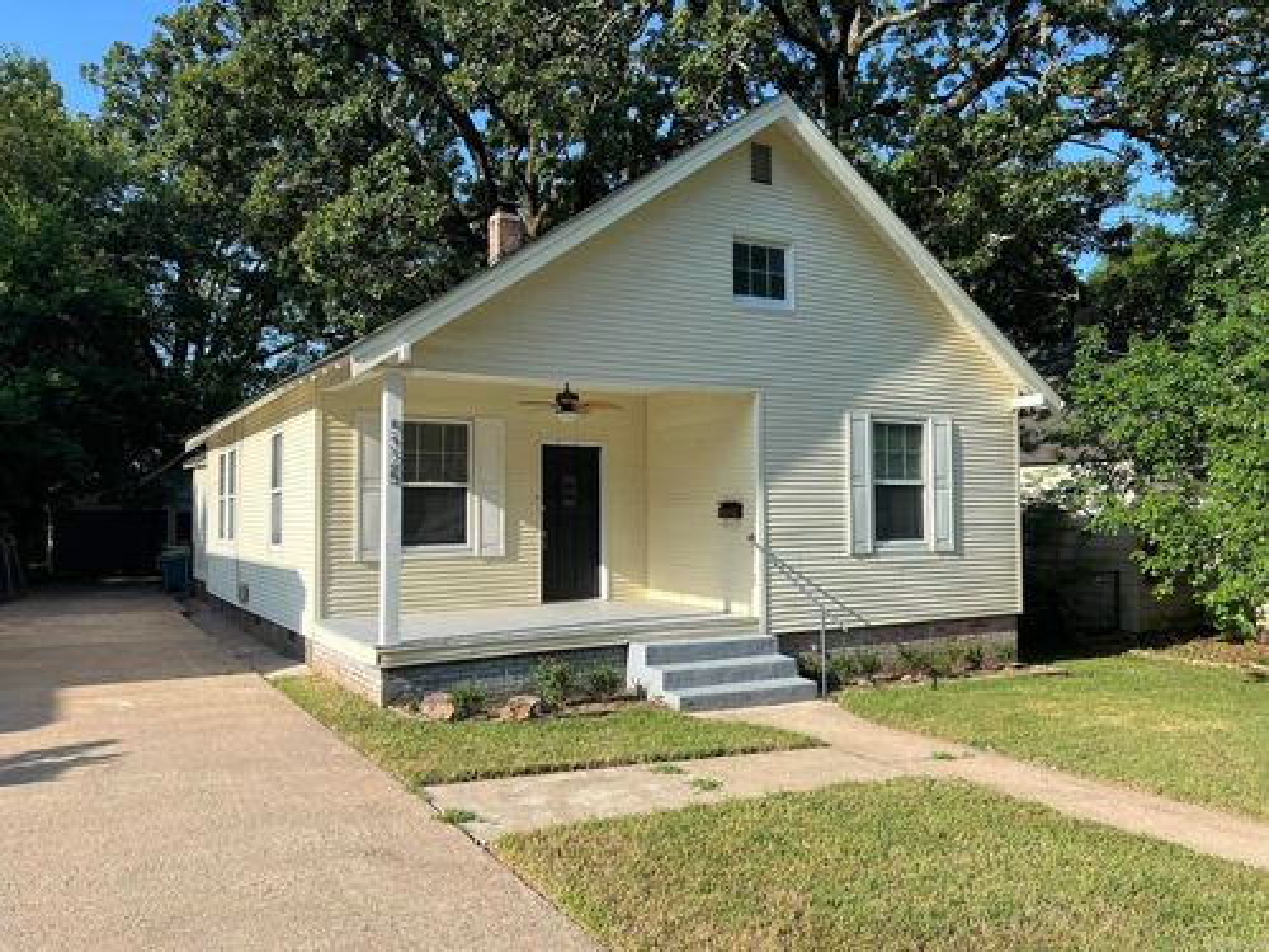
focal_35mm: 26
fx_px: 953
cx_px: 634
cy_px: 476
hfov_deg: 67.3
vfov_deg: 53.1
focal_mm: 5.7
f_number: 1.5
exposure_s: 1/2404
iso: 50
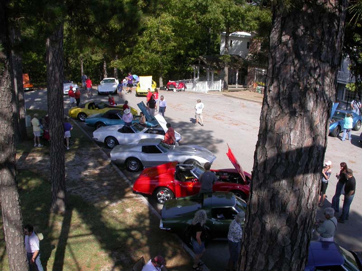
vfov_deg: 37.7
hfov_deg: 49.0
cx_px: 181
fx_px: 397
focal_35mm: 38
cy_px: 136
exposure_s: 1/298
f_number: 6.7
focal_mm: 7.85
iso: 100
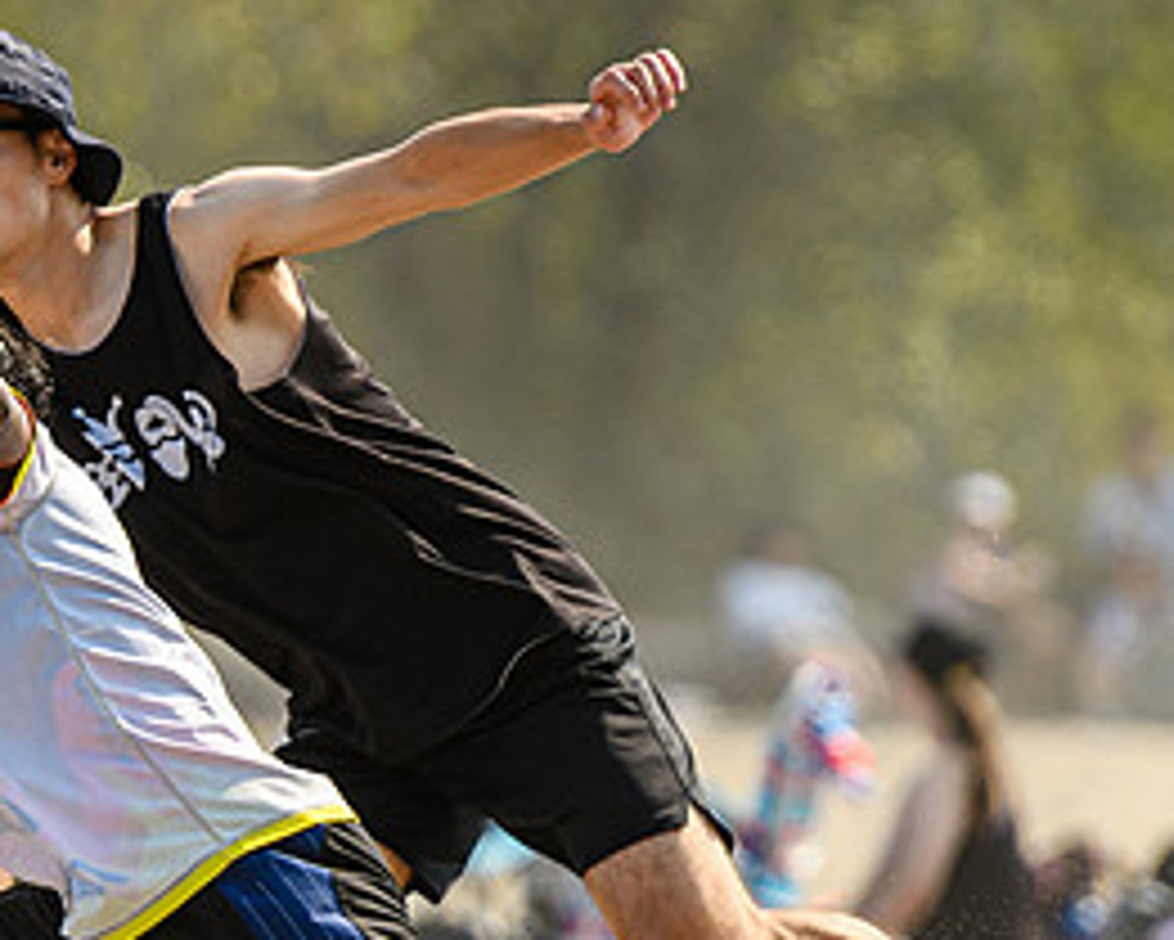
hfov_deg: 2.1
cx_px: 107
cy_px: 492
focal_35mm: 910
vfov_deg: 1.7
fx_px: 31631
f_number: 3.2
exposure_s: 1/1250
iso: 100
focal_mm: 200
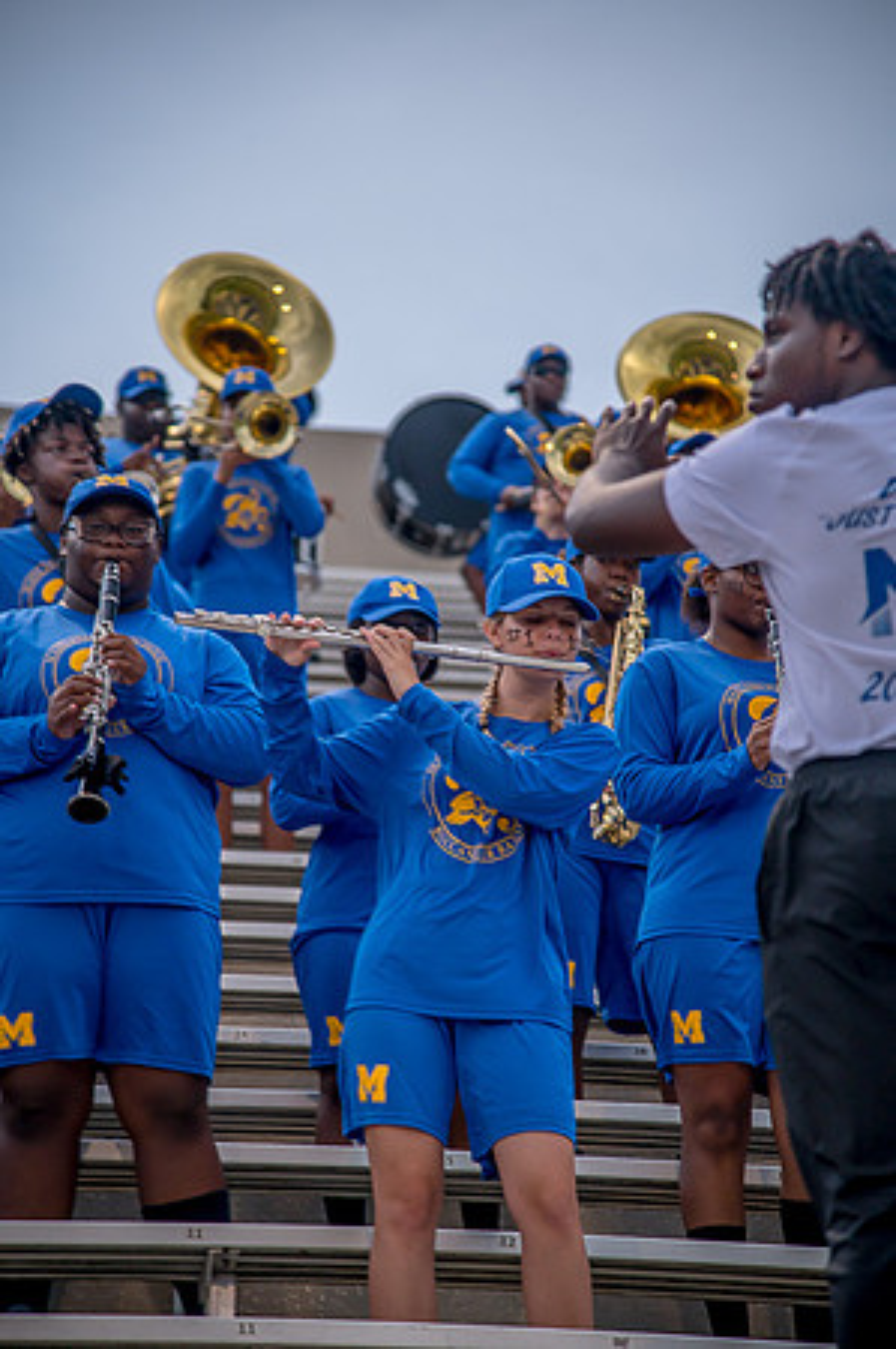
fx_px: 4490
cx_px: 448
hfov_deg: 11.4
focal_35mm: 120
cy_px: 674
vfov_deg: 17.1
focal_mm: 120
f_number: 4
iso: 400
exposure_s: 1/200
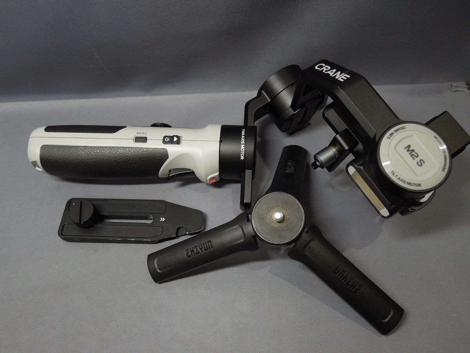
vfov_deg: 45.4
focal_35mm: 31
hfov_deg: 58.4
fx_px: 421
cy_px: 176
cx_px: 235
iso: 160
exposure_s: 1/60
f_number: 2.1
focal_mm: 5.5
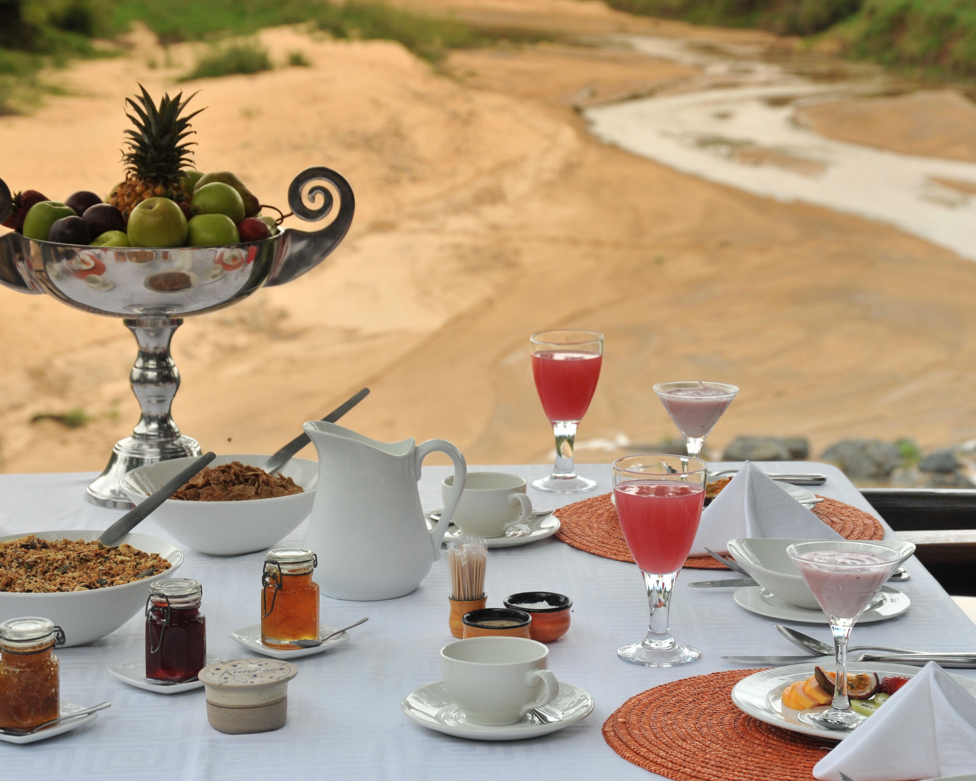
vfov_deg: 16.0
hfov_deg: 20.0
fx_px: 2773
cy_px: 391
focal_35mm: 96
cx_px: 482
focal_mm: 85
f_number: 9
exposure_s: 1/250
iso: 800
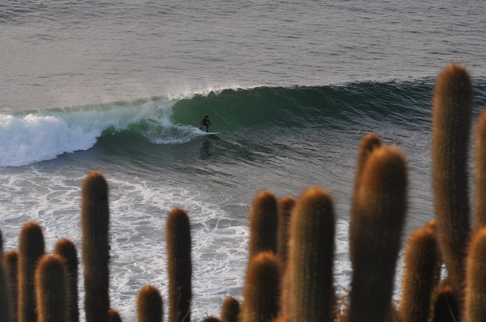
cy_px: 161
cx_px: 243
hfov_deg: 19.5
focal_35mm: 105
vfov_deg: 13.0
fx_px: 1415
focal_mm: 70
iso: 200
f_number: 8
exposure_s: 1/250
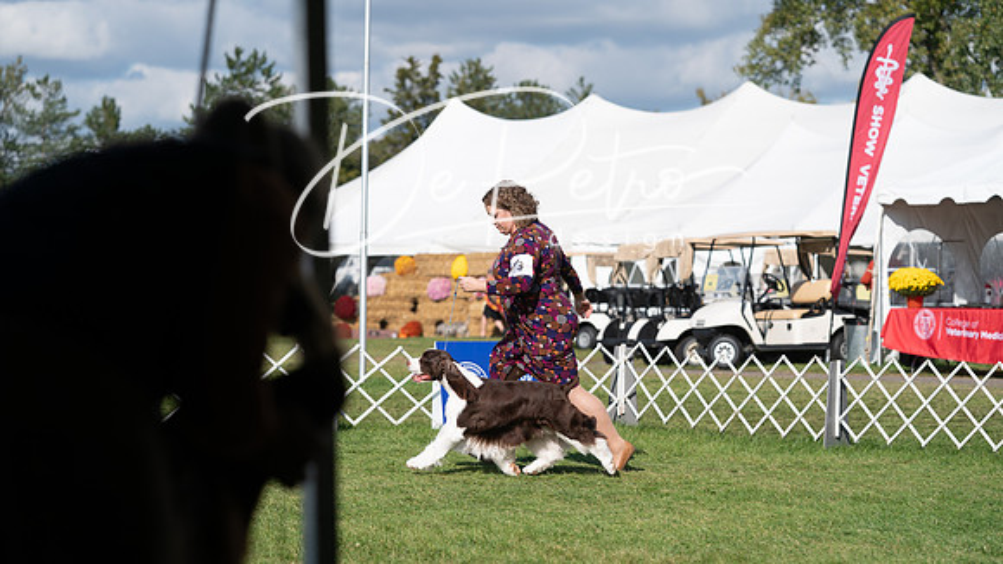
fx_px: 2841
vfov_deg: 11.3
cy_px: 282
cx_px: 502
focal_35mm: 107
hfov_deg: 20.0
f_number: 4
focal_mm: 102
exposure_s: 1/1250
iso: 100
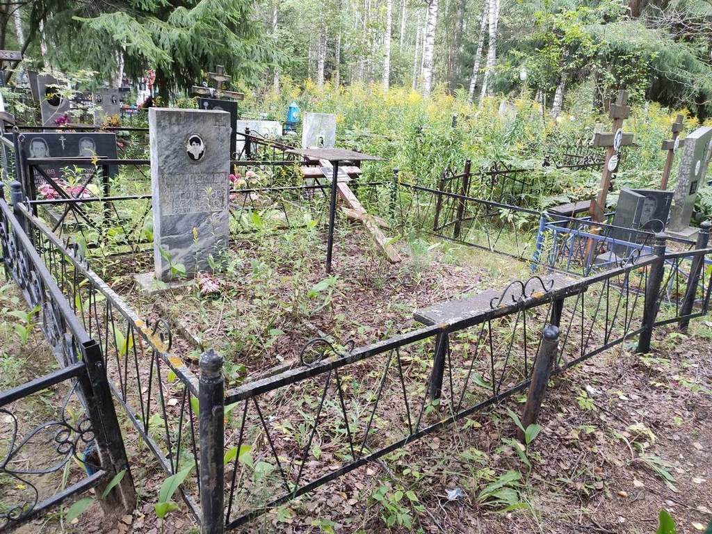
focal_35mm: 26
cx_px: 356
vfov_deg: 53.1
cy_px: 267
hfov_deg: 67.3
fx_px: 535
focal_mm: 4.77
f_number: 1.75
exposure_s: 1/30
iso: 581
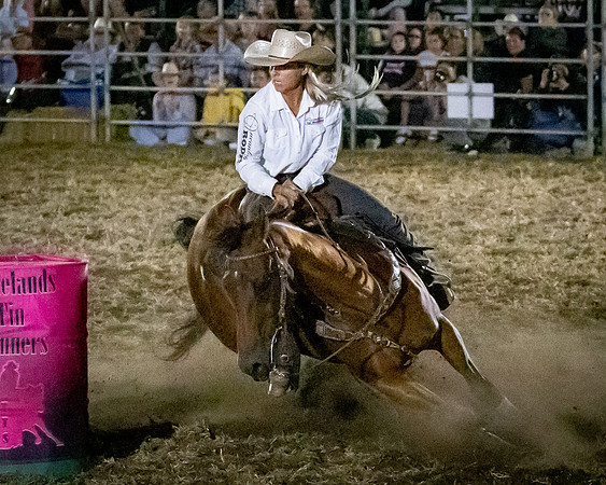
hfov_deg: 7.7
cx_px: 332
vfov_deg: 6.2
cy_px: 230
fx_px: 4473
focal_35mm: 250
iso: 45600
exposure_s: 1/1600
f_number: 2.8
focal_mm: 75
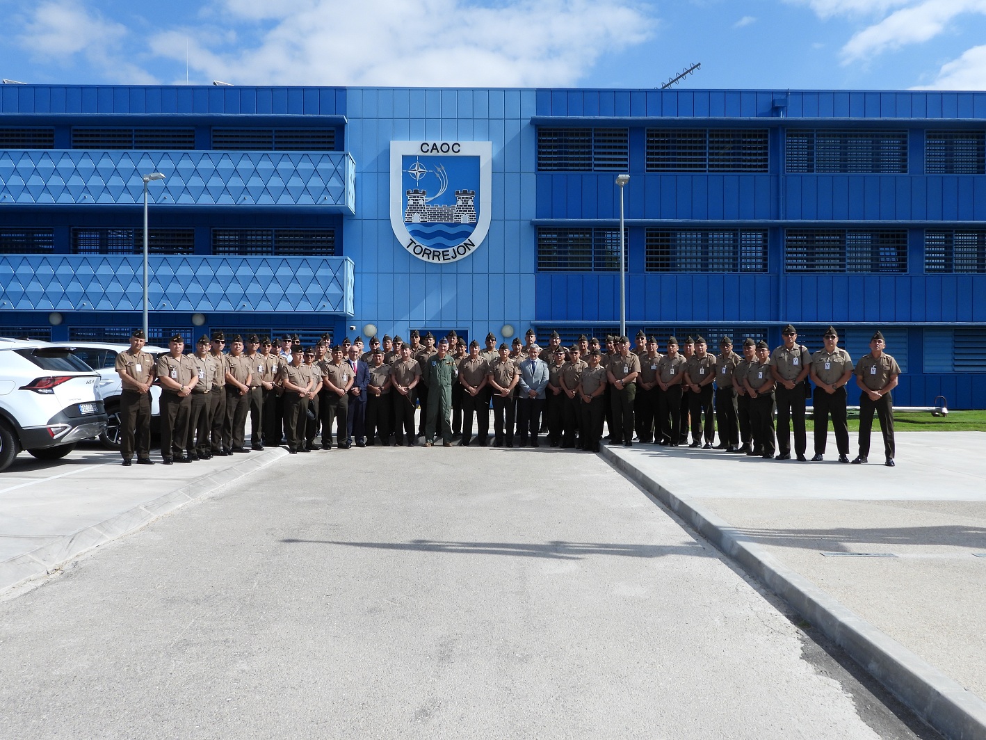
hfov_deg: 60.0
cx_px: 493
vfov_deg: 46.8
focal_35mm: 30
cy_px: 370
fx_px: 855
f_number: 3.5
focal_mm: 5.4
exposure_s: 1/1600
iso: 100
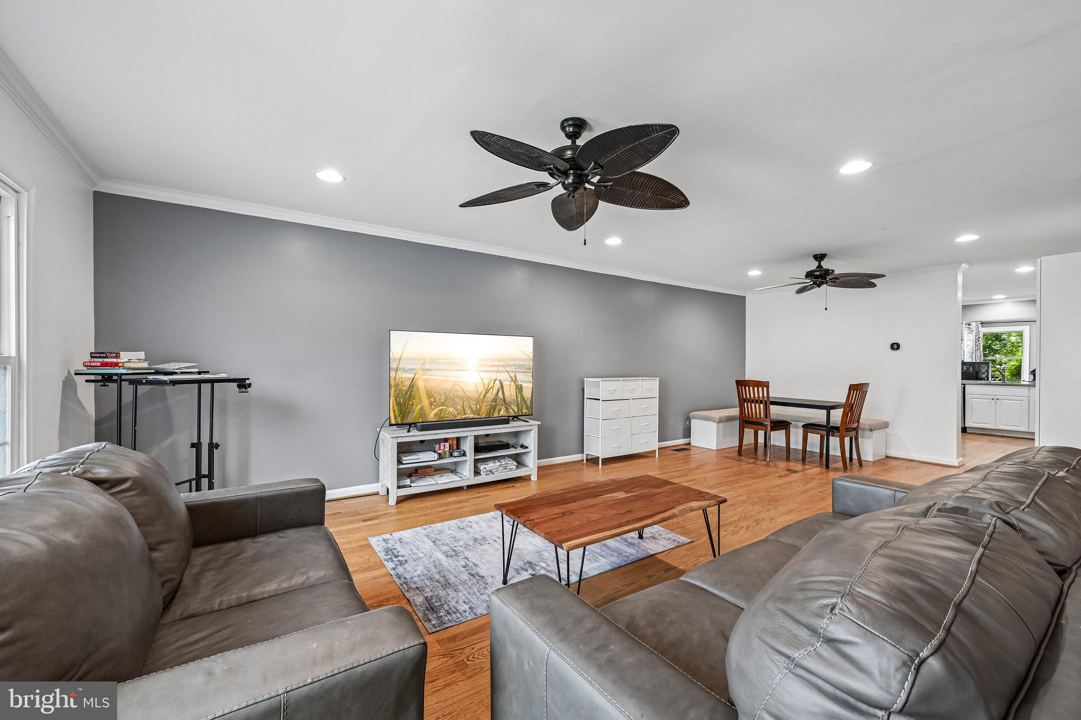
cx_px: 540
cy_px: 360
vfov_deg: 81.2
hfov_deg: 104.3
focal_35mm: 14
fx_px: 420
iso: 400
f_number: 8
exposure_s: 1/10
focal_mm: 14
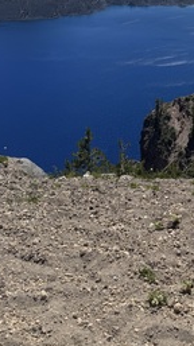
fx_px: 486
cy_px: 24
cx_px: 202
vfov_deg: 36.4
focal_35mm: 53
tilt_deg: -9.3
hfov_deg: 21.6
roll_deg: -0.3
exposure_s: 1/5814
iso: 80
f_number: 1.78
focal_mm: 6.76
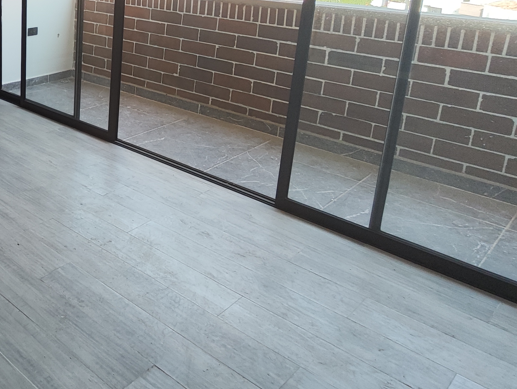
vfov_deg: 38.5
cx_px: -31
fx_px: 524
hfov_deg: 42.9
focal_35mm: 35
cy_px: 53
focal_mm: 2.16
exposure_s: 1/120
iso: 91
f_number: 2.2
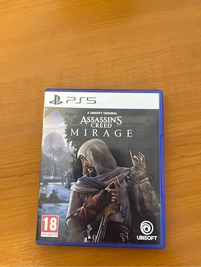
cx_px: 100
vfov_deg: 67.3
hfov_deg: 53.1
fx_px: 201
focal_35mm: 26
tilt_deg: -82.3
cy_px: 134
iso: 400
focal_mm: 5.1
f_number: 1.6
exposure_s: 1/38
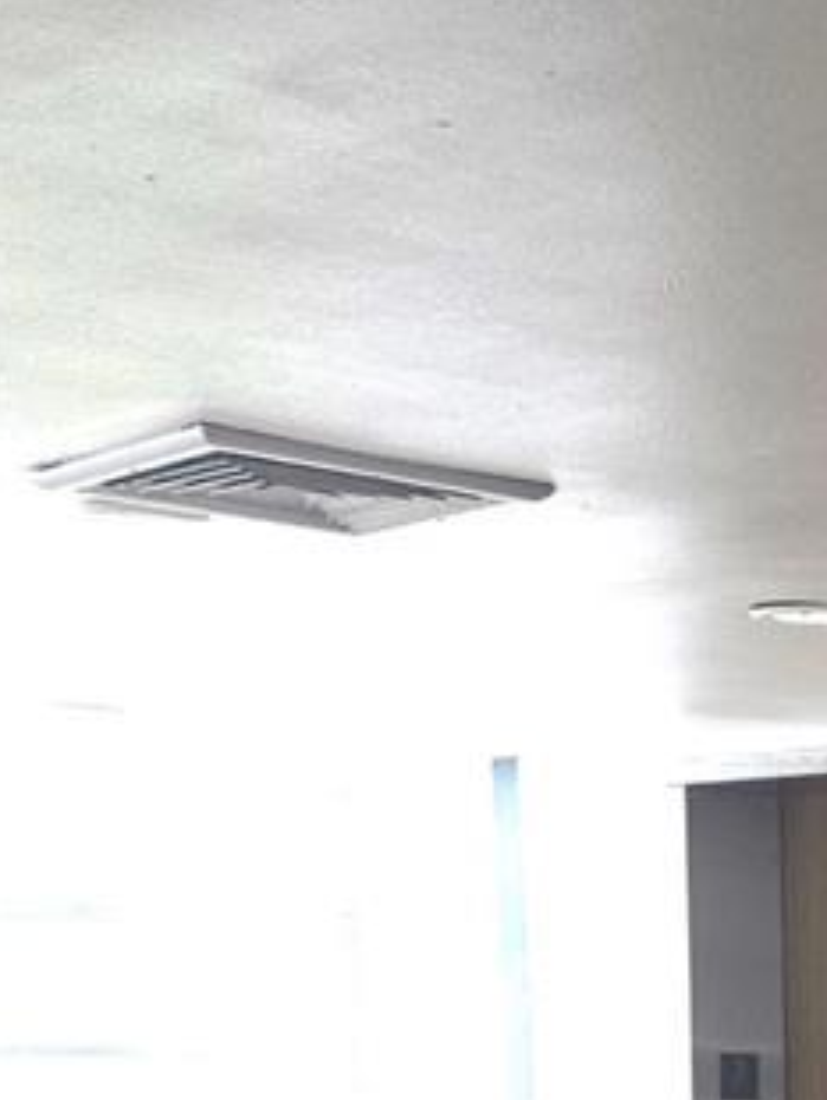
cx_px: 1296
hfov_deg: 15.2
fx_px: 2831
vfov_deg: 20.1
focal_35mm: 89
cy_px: 1434
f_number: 1.8
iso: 40
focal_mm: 5.4
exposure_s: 1/120
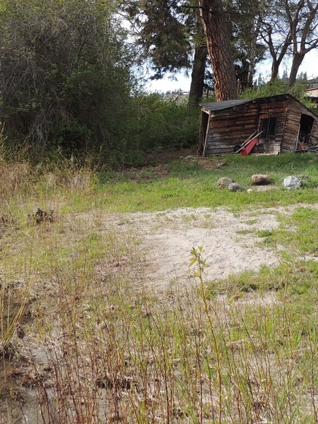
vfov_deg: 38.0
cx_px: 215
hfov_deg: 28.9
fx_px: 612
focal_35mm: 50
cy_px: 165
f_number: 3
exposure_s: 1/500
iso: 100
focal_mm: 4.3
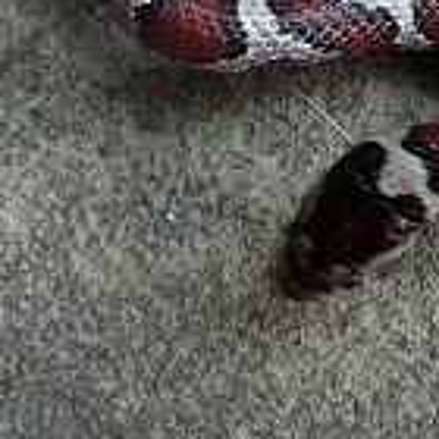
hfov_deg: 11.3
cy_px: -204
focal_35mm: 154
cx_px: 351
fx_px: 2210
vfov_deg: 11.0
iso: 200
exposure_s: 1/20
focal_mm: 5.6
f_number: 3
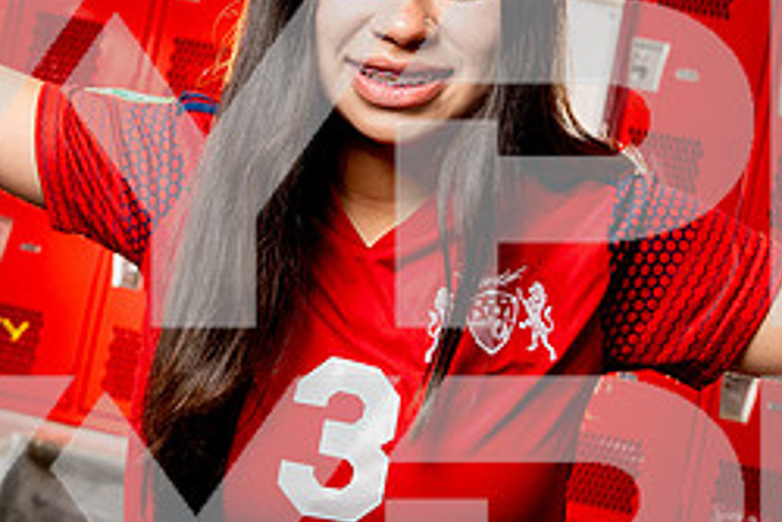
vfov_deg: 17.0
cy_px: 140
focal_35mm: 80
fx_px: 1739
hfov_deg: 25.3
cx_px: 315
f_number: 7.1
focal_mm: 31
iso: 400
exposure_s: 1/250
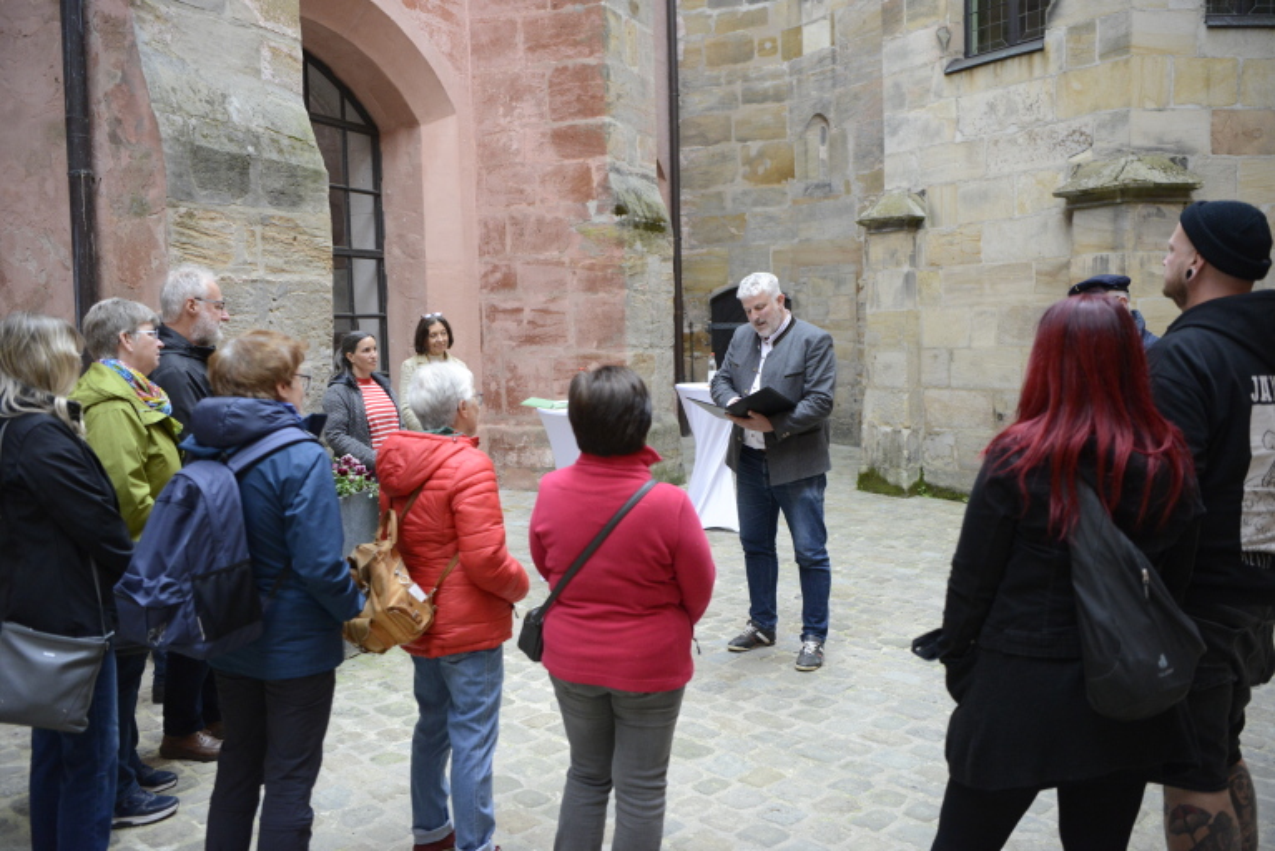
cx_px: 638
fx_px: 1134
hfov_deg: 58.7
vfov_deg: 41.1
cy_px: 426
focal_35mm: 32
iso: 3200
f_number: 2.8
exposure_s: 1/1000
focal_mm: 32
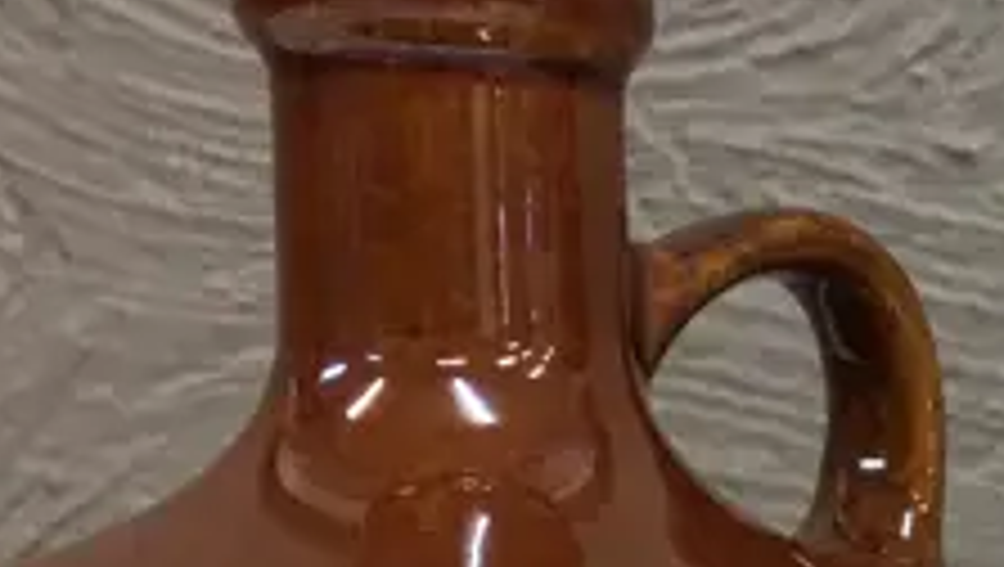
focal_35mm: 145
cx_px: 2003
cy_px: 1008
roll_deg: -1.6
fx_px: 3864
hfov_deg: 12.9
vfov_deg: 8.1
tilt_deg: -4.2
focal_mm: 4.15
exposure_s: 1/17
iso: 32
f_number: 2.2
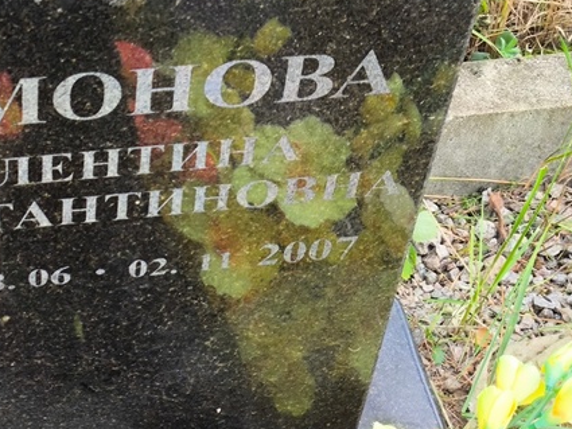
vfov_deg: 15.7
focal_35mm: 94
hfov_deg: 20.4
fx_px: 1554
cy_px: 147
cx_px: 44
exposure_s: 1/159
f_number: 1.7
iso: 50
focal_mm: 4.71
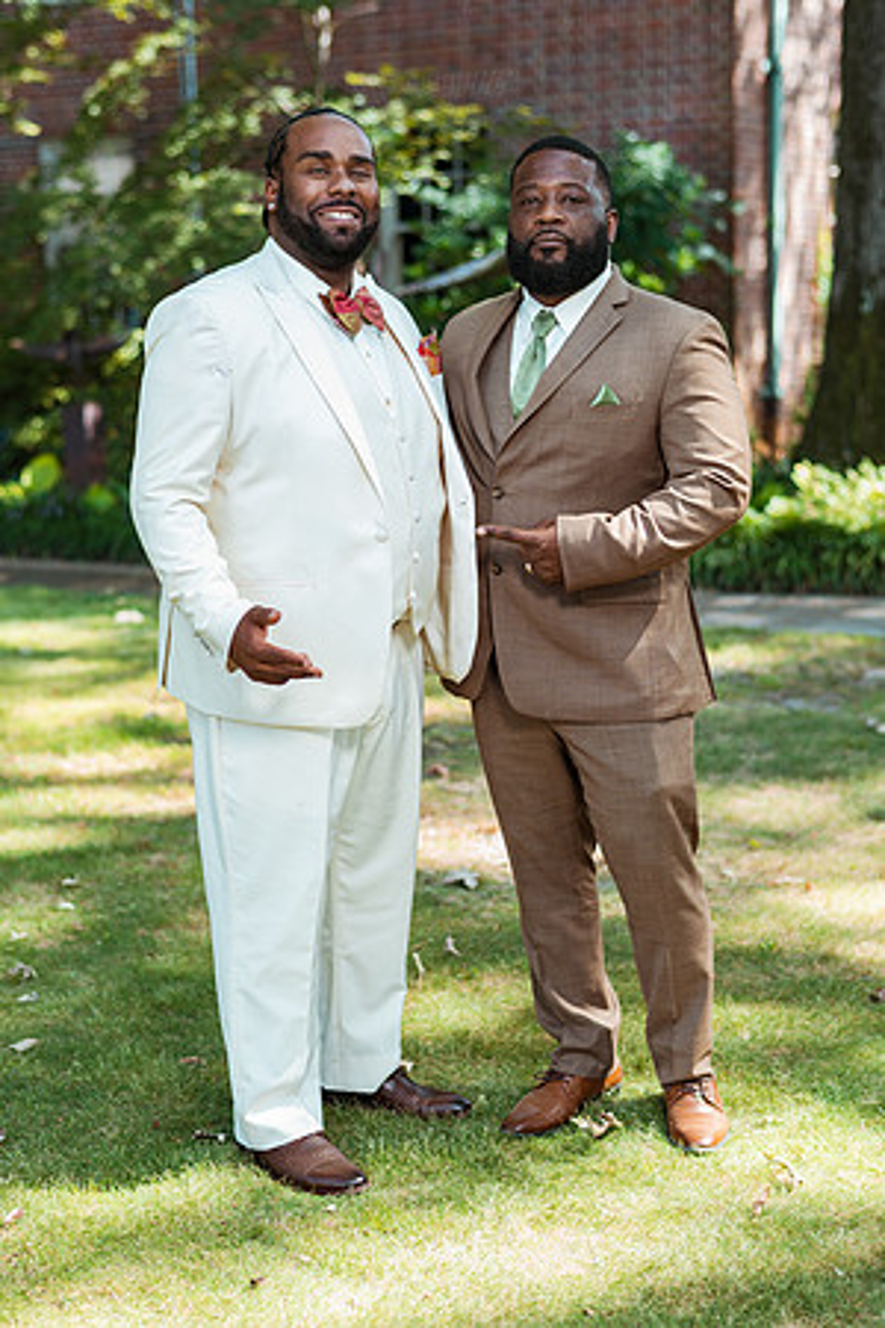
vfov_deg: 34.5
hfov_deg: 23.4
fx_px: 2139
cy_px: 664
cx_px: 442
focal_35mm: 58
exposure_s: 1/200
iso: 50
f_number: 2.8
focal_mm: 58
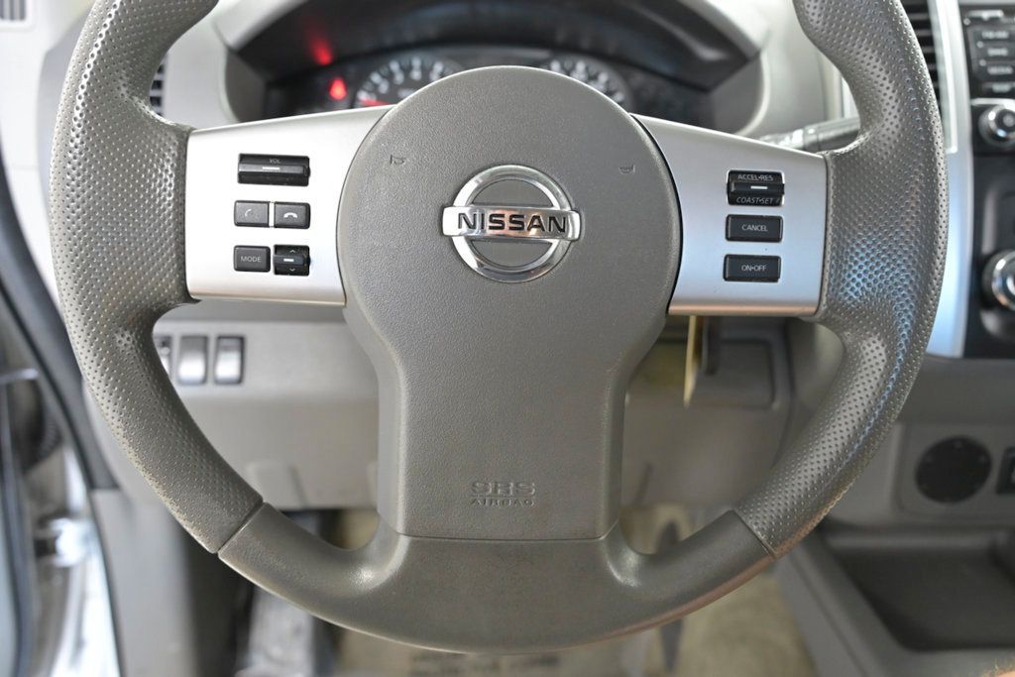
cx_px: 508
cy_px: 338
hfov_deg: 63.7
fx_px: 818
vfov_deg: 45.0
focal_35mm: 29
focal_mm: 29
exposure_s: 1/80
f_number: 4.5
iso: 2500
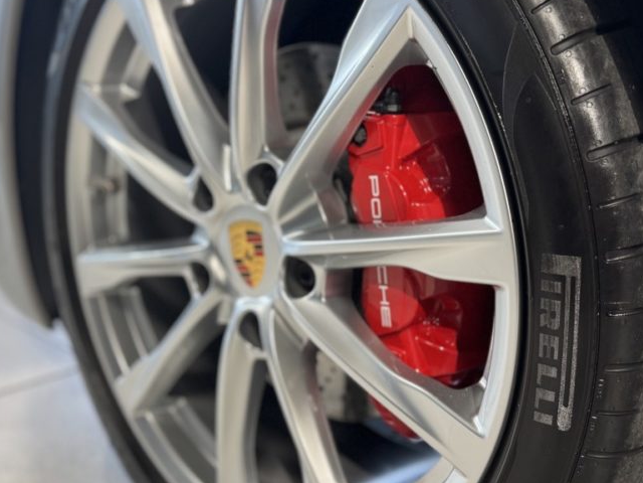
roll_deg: -0.5
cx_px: 302
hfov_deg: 42.1
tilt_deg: -14.7
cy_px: 246
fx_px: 836
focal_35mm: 45
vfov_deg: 32.2
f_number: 1.78
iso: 100
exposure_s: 1/50
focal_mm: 6.76
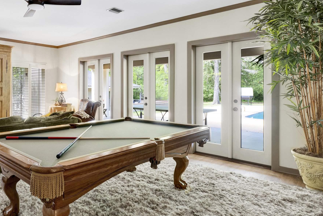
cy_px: 89
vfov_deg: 49.3
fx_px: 233
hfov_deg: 65.1
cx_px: 80
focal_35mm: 26
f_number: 11
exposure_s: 1/1.67
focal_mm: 15
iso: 400
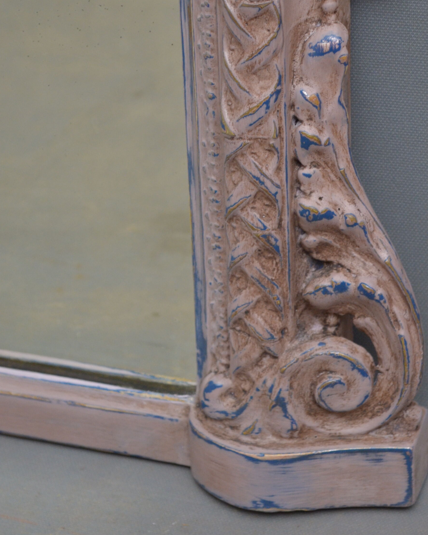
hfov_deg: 12.1
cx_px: 256
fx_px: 2023
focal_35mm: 128
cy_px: 158
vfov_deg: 15.0
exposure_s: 1/125
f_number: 5.6
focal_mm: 55
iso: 1250
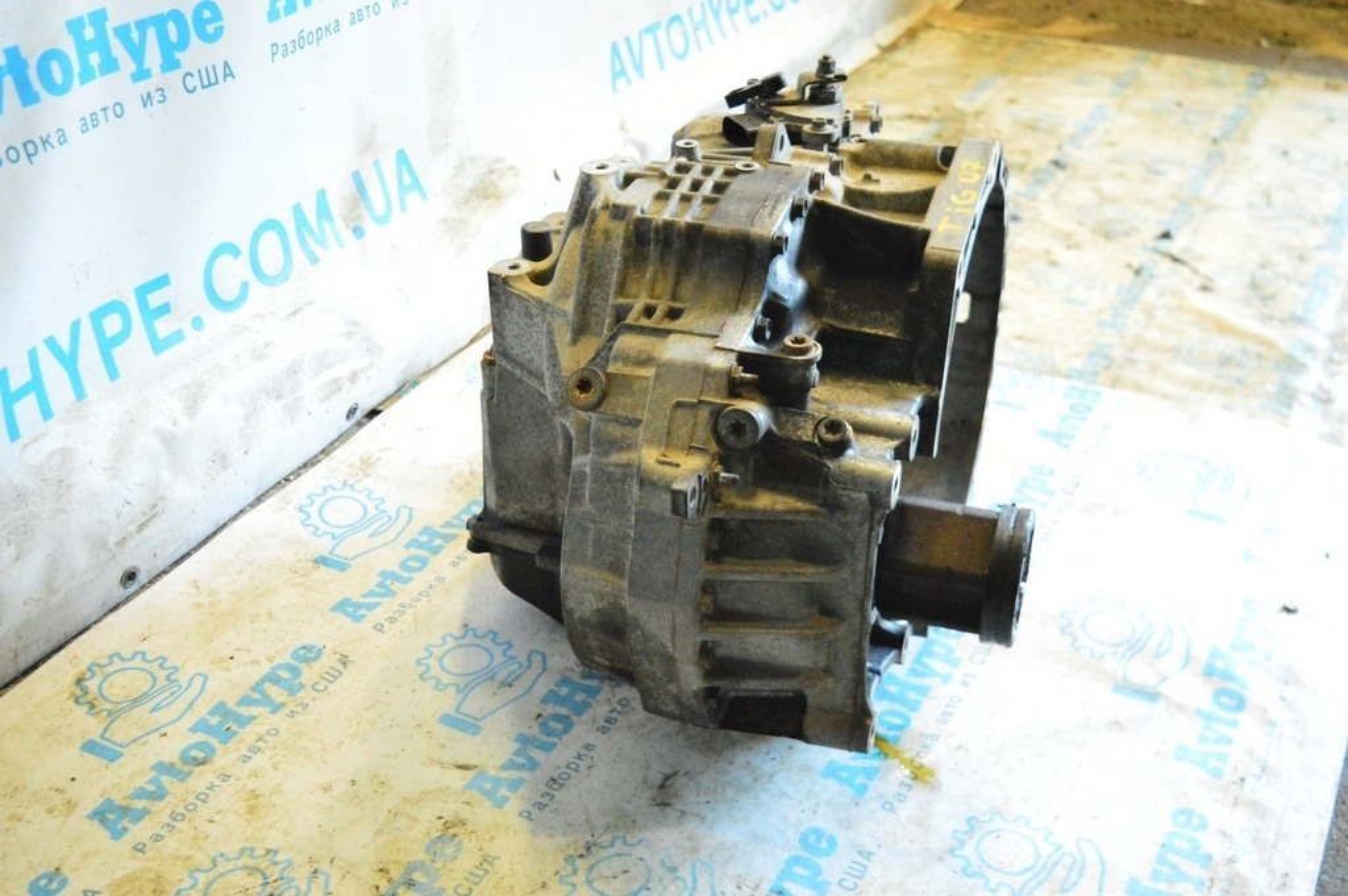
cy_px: 448
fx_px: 1515
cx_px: 674
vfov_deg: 33.0
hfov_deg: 48.0
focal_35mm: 40
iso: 6400
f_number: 4
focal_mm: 27
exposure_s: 1/250
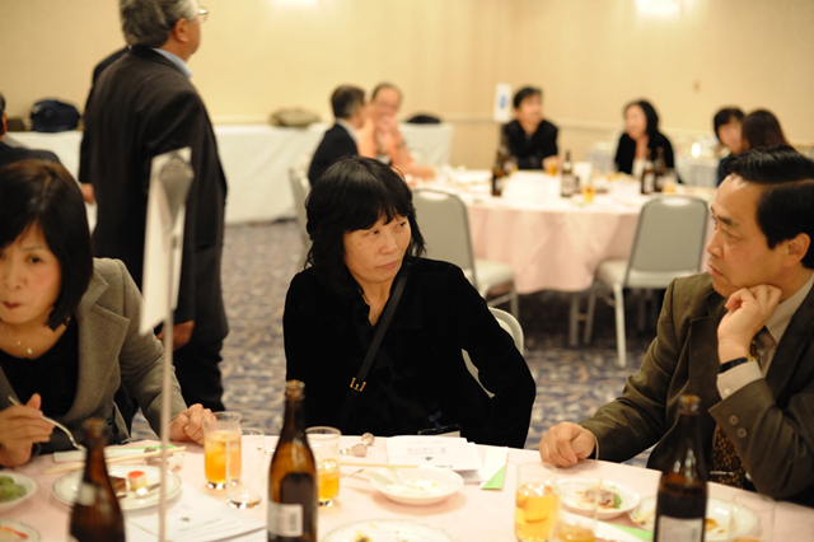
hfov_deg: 39.6
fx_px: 1130
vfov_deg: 27.0
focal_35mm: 50
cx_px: 407
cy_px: 271
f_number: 2.8
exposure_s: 1/100
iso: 2000
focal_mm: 50
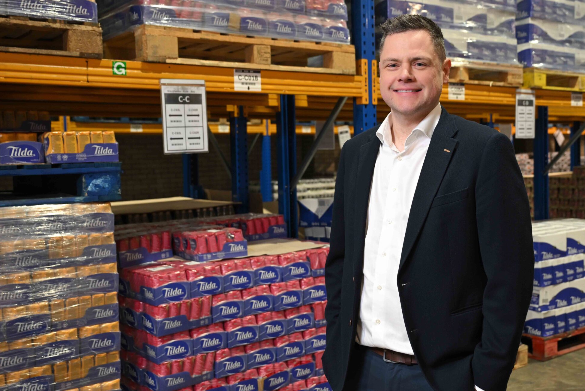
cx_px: 367
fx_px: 683
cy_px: 185
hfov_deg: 46.0
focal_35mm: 42
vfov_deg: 31.9
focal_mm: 32
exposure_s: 1/60
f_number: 4
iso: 1250
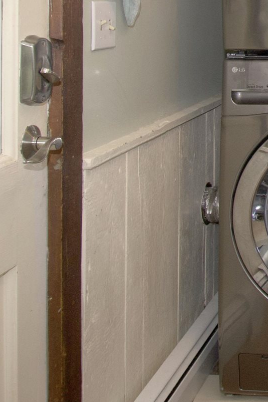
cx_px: 453
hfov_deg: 18.1
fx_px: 703
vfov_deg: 29.8
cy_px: -1
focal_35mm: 63
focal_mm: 11
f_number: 8
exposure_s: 1/30
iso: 200
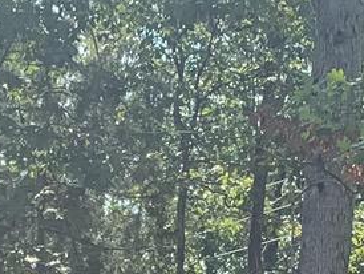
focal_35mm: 194
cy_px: 827
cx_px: -39
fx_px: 2042
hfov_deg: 10.1
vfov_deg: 6.9
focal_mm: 4.25
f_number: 1.8
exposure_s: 1/570
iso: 25
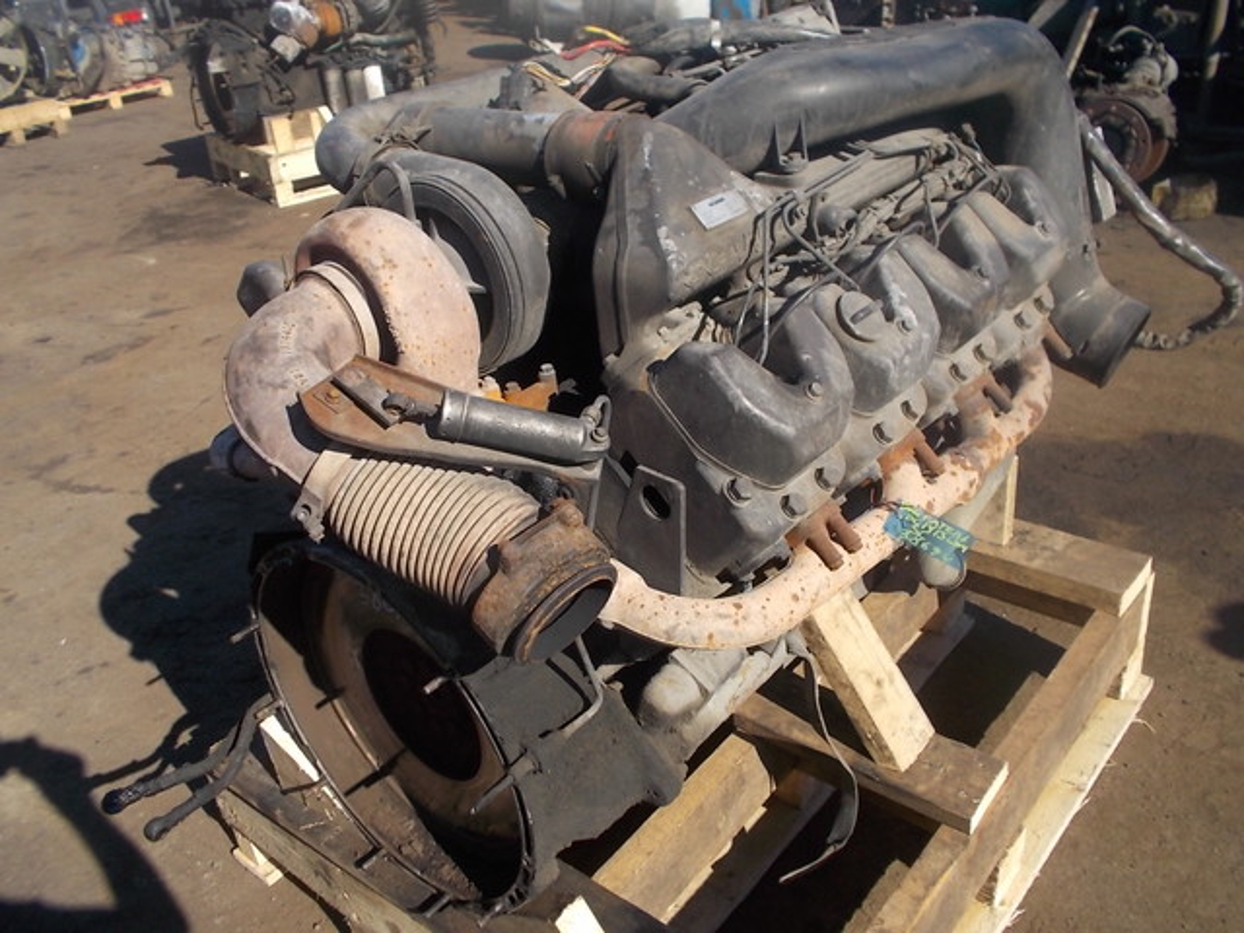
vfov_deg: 48.2
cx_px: 622
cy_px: 466
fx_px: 1042
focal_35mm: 29
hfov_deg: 61.7
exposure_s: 1/500
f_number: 3.3
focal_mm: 4.1
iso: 80
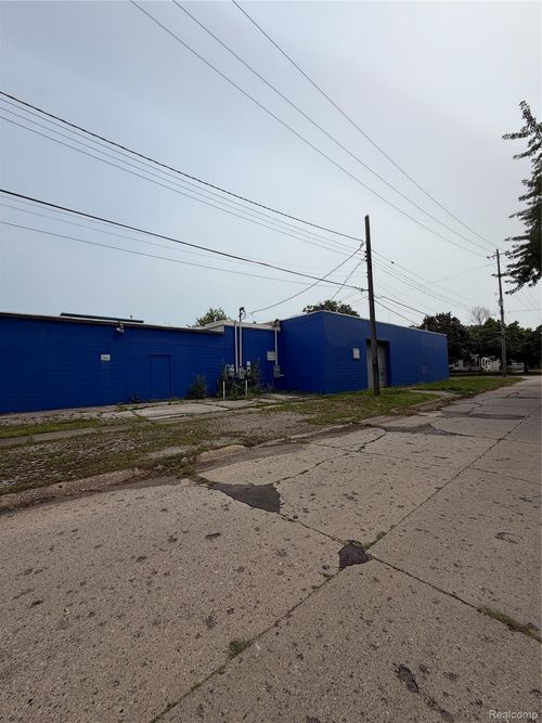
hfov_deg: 85.7
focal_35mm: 14
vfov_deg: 102.1
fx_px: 292
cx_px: 271
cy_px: 362
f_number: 2.2
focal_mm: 2.22
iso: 20
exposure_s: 1/1497
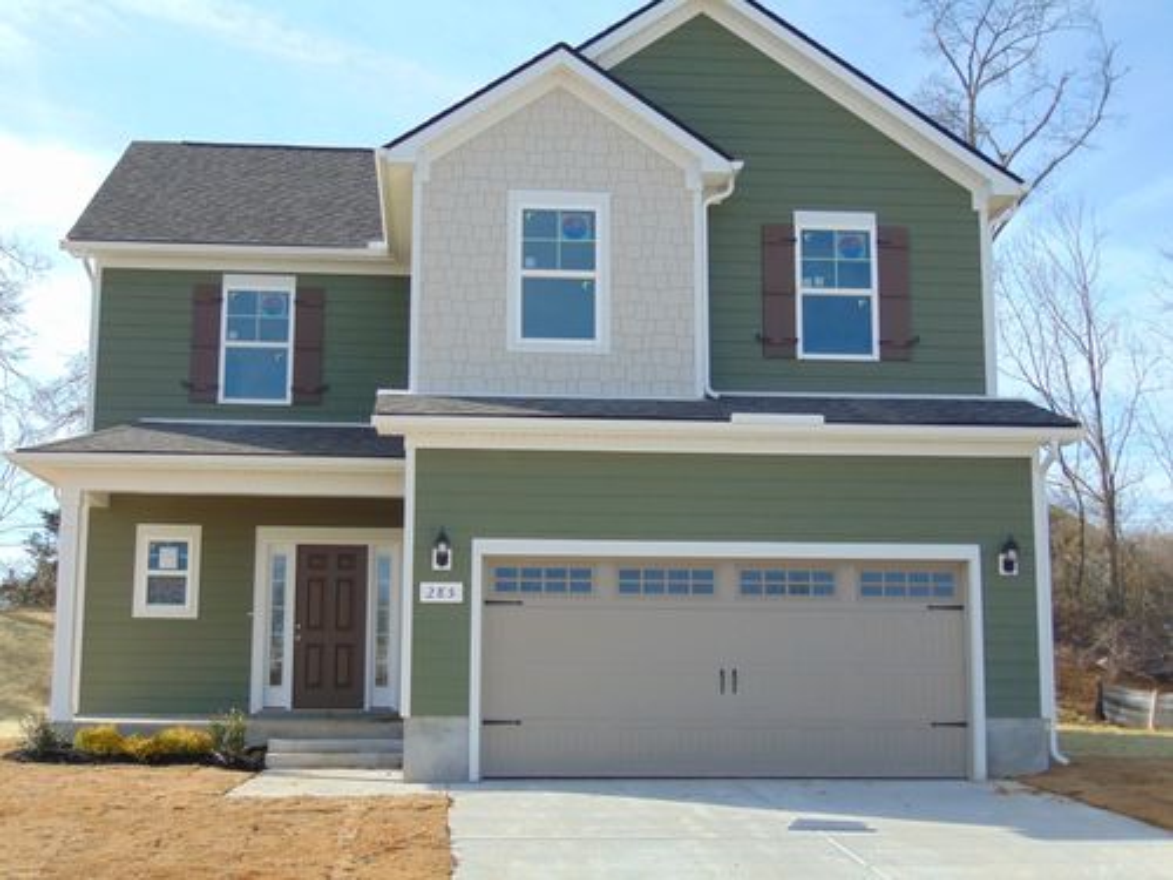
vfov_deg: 29.1
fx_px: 1694
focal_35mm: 50
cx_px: 586
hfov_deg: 38.2
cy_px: 440
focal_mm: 9
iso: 80
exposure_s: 1/640
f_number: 3.5
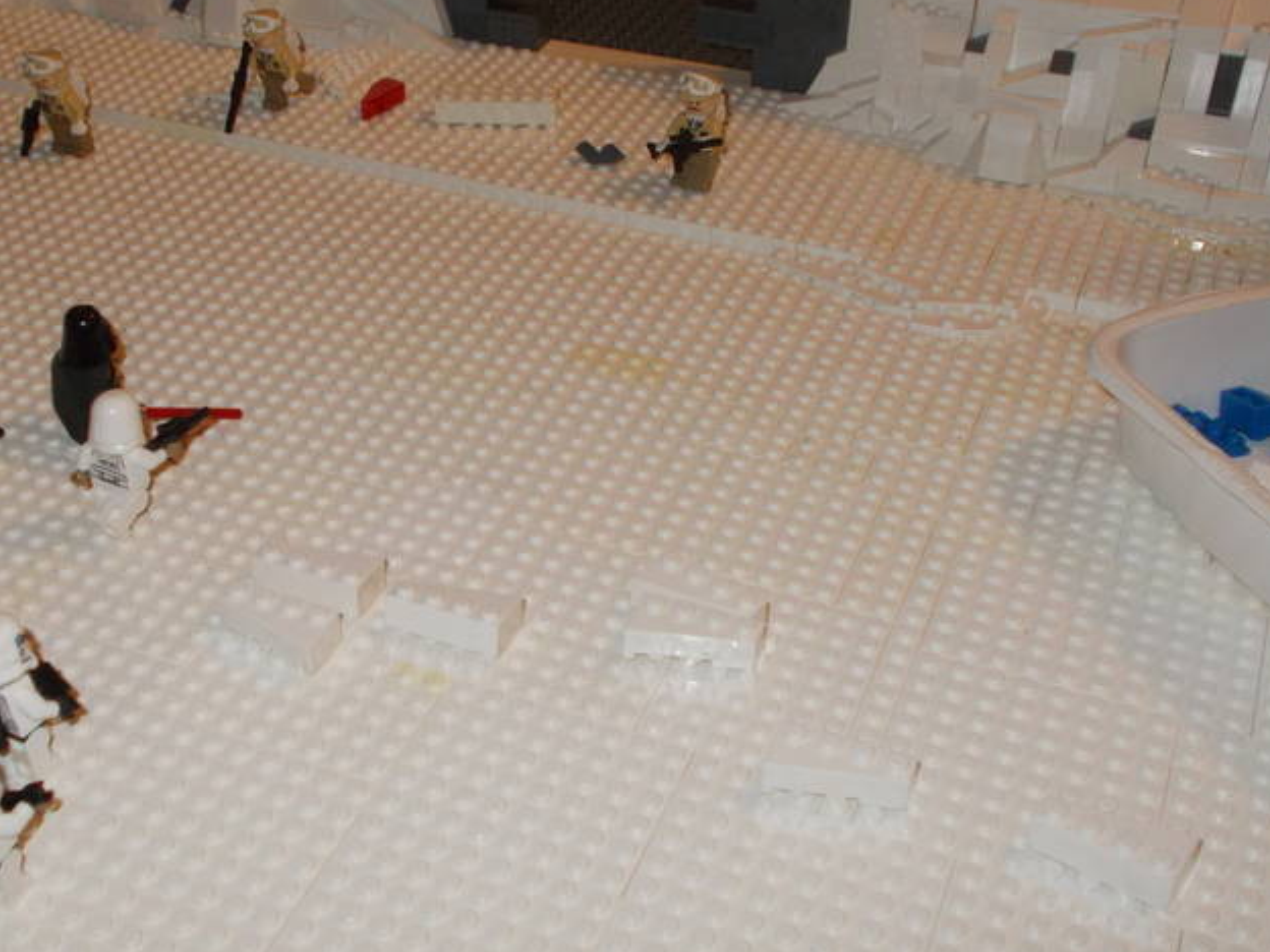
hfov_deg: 38.8
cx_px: 521
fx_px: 1798
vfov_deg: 29.7
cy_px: 442
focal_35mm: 49
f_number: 3.6
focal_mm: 6
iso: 200
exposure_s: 1/25
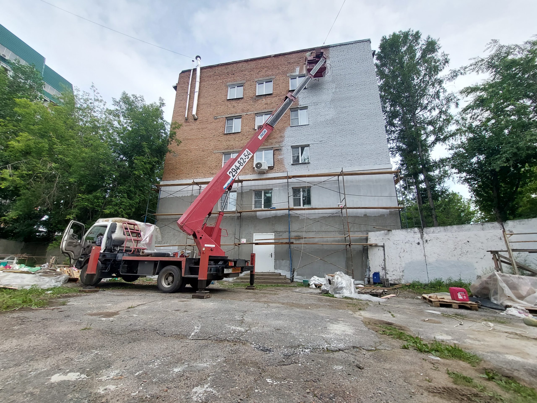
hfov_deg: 106.2
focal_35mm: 13
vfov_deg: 89.9
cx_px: 268
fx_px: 202
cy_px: 202
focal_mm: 1.74
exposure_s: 1/445
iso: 40
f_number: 2.2
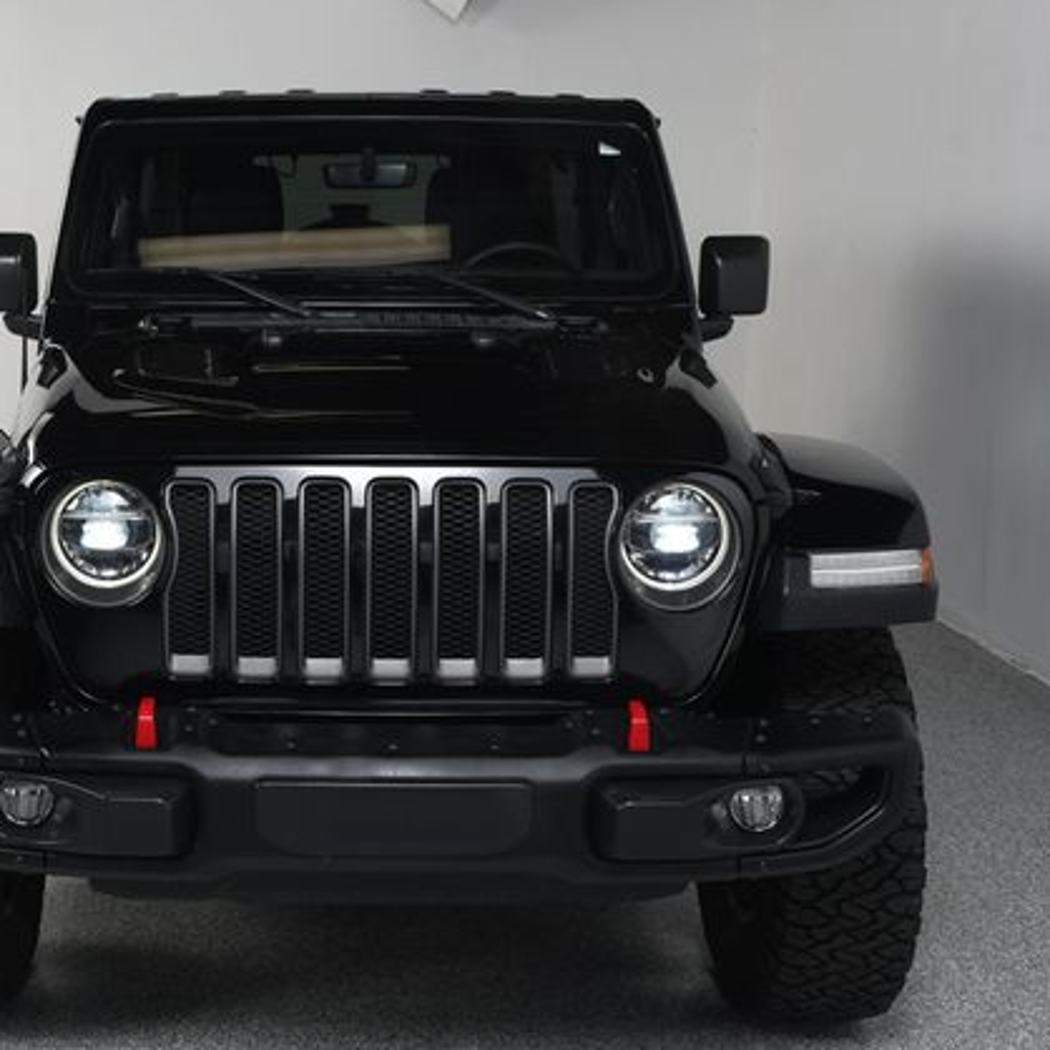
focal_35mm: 52
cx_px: 319
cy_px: 522
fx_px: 1785
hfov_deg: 32.4
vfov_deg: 32.8
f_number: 10
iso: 100
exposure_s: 1/160
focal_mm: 27
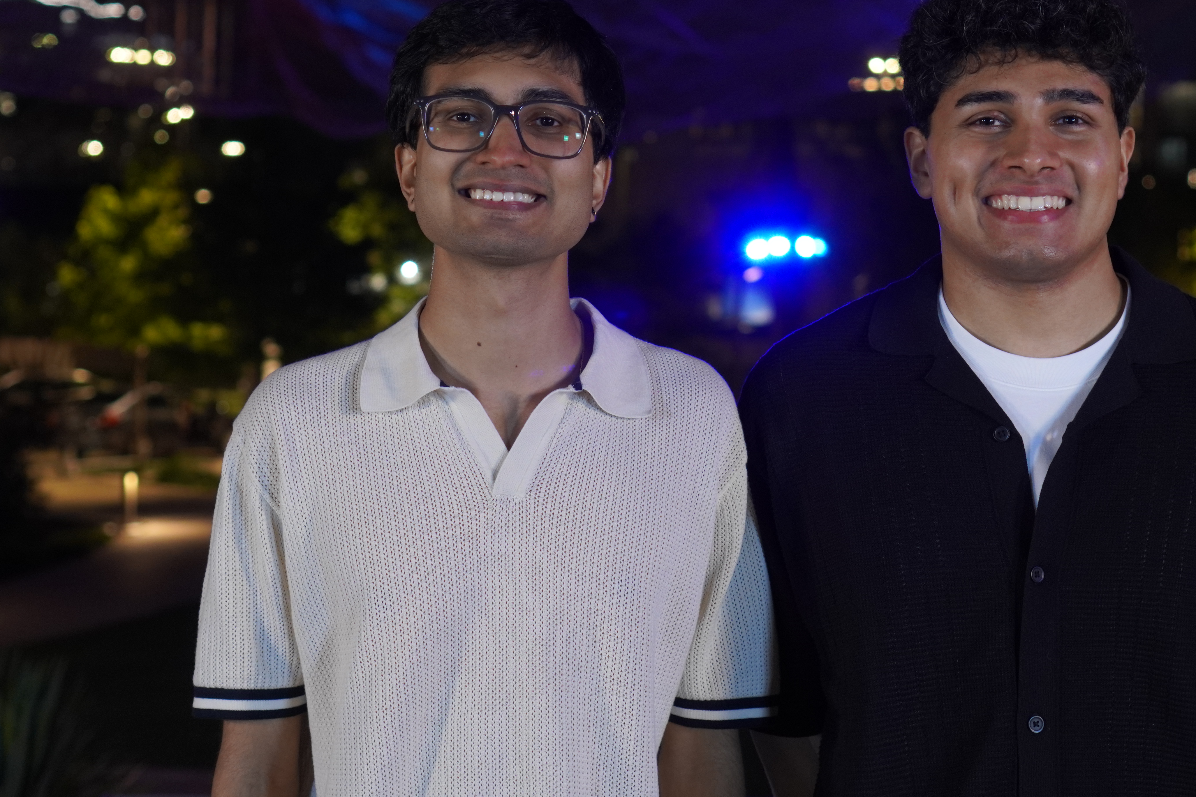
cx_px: 686
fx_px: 2549
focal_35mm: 77
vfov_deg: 17.8
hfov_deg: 26.4
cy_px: 295
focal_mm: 35
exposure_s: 1/40
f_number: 2.8
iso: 800
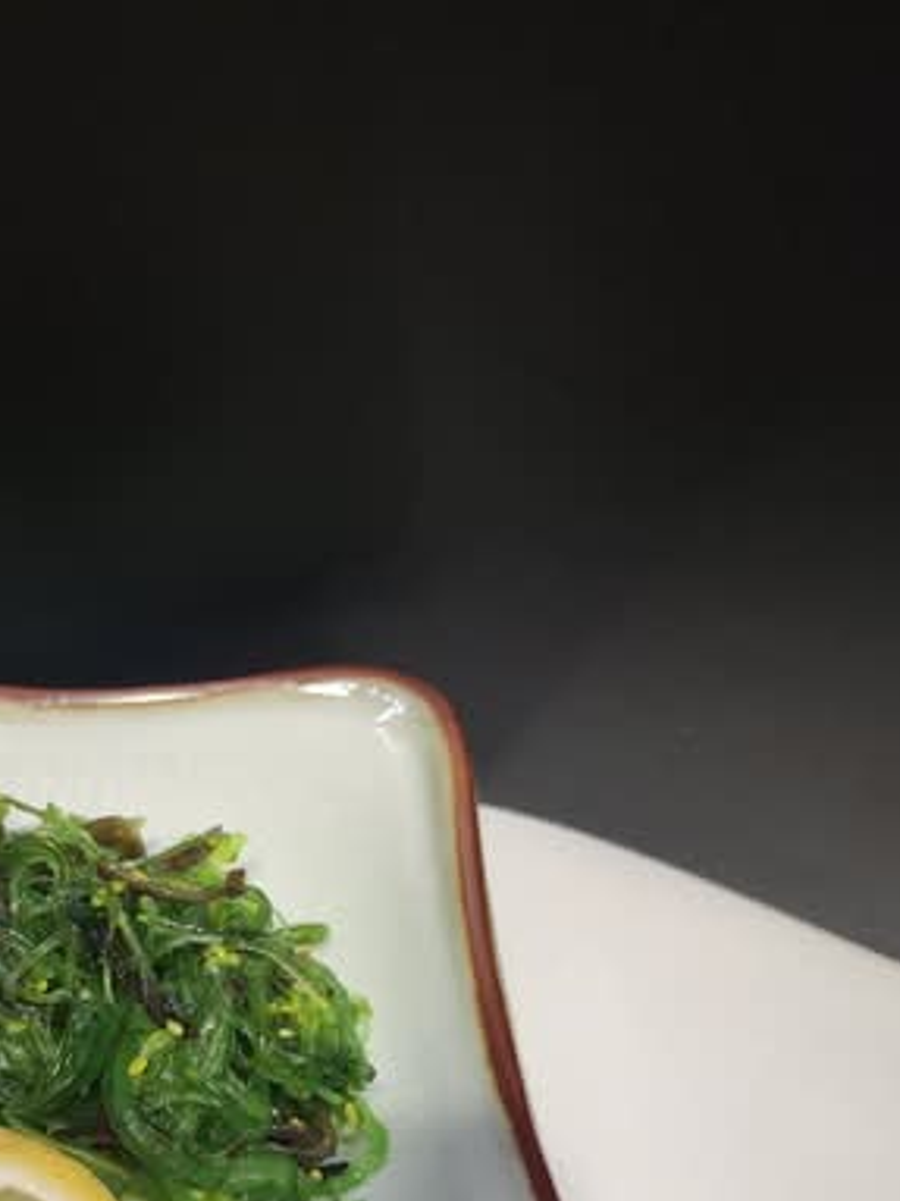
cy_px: 923
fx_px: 1526
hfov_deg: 31.0
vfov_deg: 41.5
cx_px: 56
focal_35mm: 44
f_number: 1.8
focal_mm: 5.54
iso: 500
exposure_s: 1/100
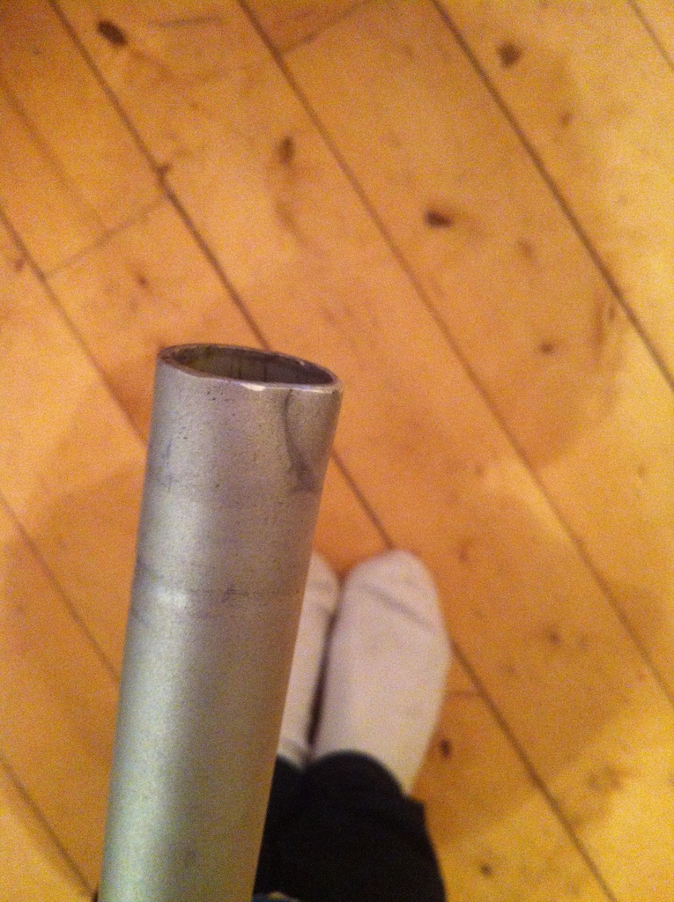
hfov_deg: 40.6
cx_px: 337
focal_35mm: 35
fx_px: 911
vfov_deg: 52.7
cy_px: 451
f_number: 2.8
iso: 500
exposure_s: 1/15
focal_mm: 3.85
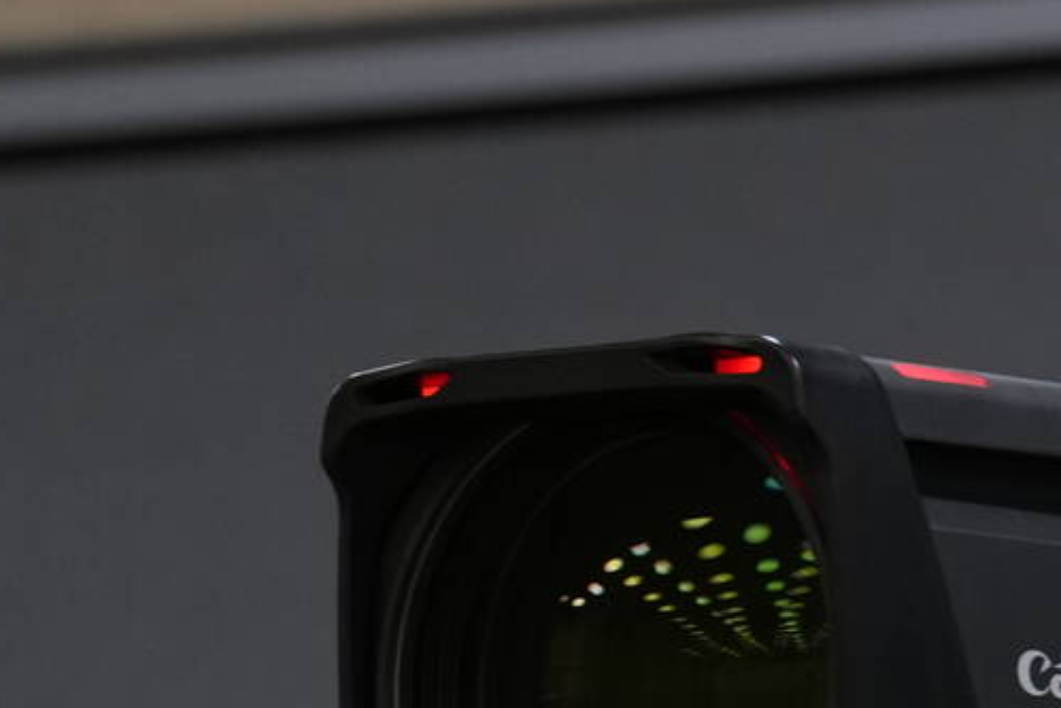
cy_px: 915
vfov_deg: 1.3
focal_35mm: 1021
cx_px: 1729
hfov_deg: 2.0
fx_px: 30098
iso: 800
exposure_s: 1/100
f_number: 2.8
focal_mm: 200
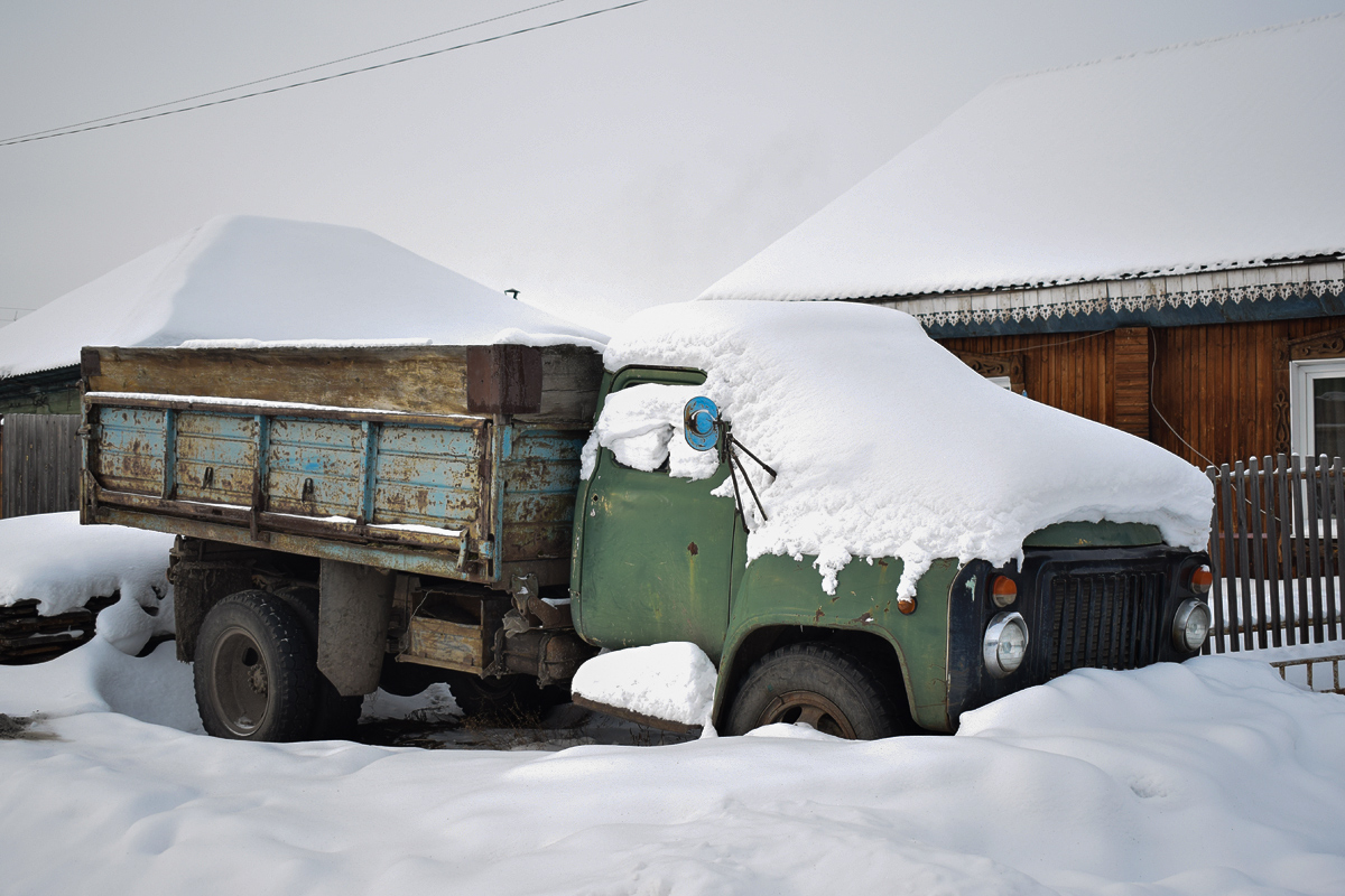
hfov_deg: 43.6
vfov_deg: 29.9
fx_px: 1681
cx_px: 672
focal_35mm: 45
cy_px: 448
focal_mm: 30
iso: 400
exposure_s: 1/1000
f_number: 4.2
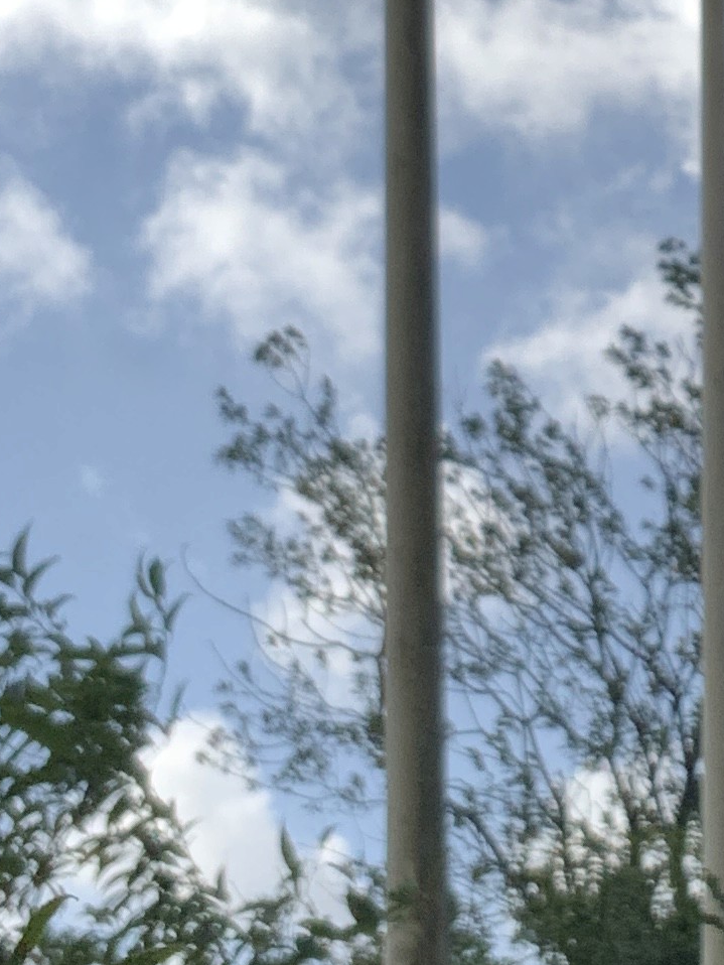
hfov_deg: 12.0
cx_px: 750
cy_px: 185
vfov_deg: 16.0
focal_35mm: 122
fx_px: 3401
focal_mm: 3
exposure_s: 1/3125
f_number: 1.8
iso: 20
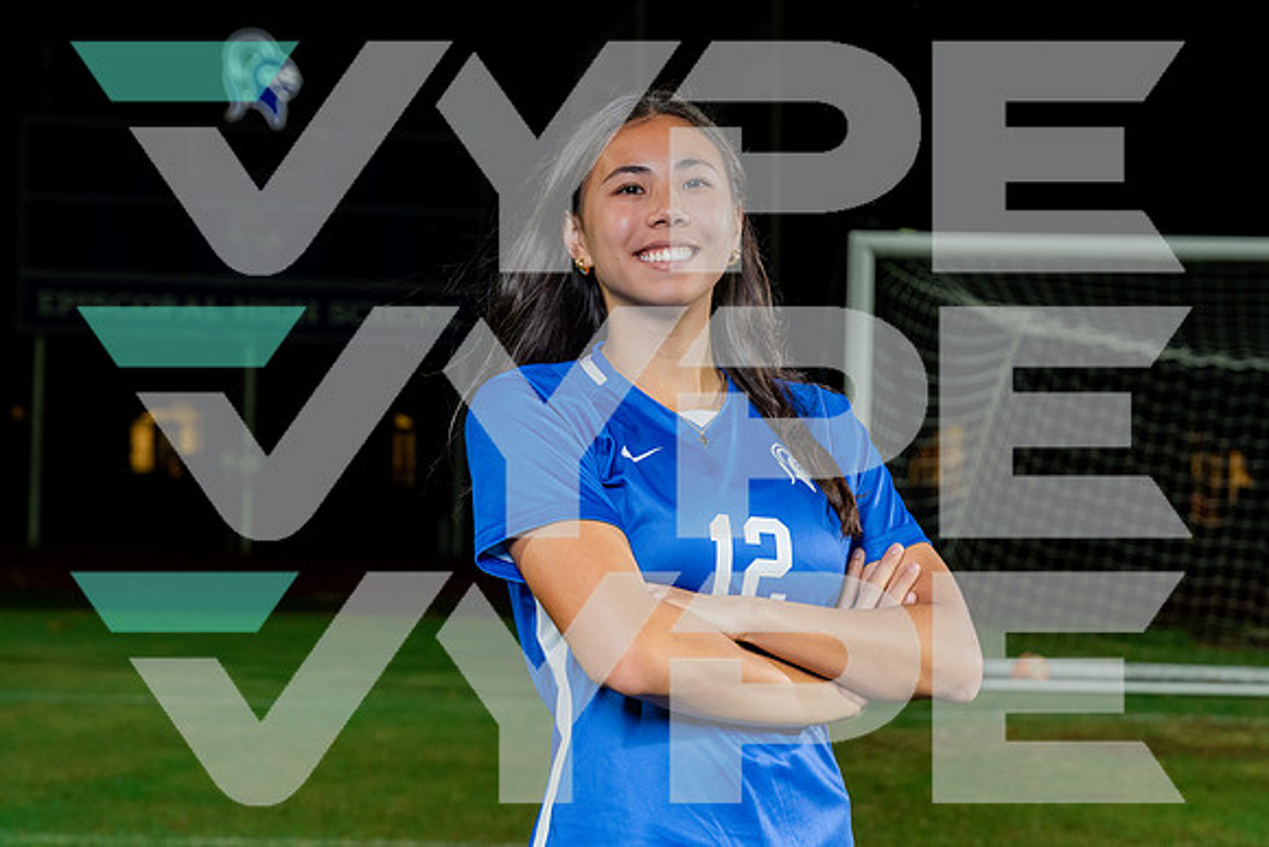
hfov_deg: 26.4
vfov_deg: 17.8
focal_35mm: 77
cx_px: 634
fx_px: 2710
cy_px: 424
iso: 2000
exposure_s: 1/250
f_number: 5.6
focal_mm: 70
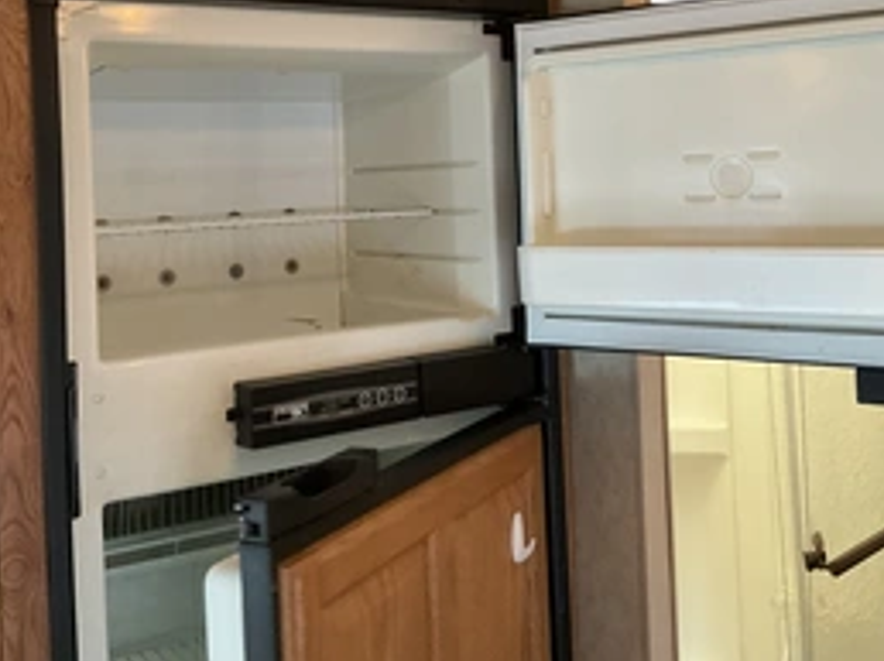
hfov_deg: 42.1
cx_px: 459
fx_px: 1148
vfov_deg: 31.5
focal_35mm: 45
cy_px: 151
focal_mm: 3
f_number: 1.8
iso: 100
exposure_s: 1/60
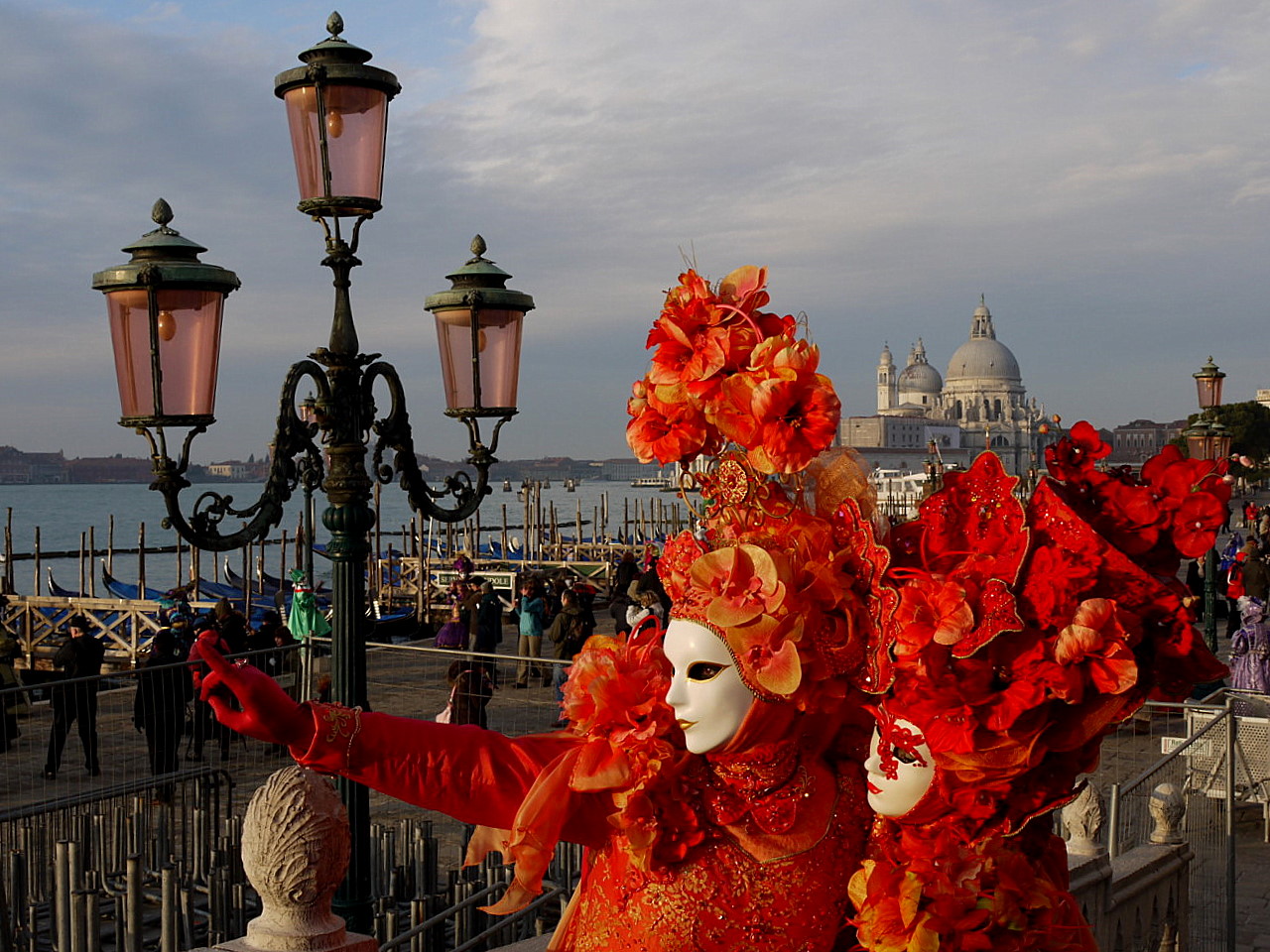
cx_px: 635
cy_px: 476
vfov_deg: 32.9
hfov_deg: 42.9
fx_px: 1614
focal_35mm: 44
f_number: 11
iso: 100
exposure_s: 1/80
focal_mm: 22
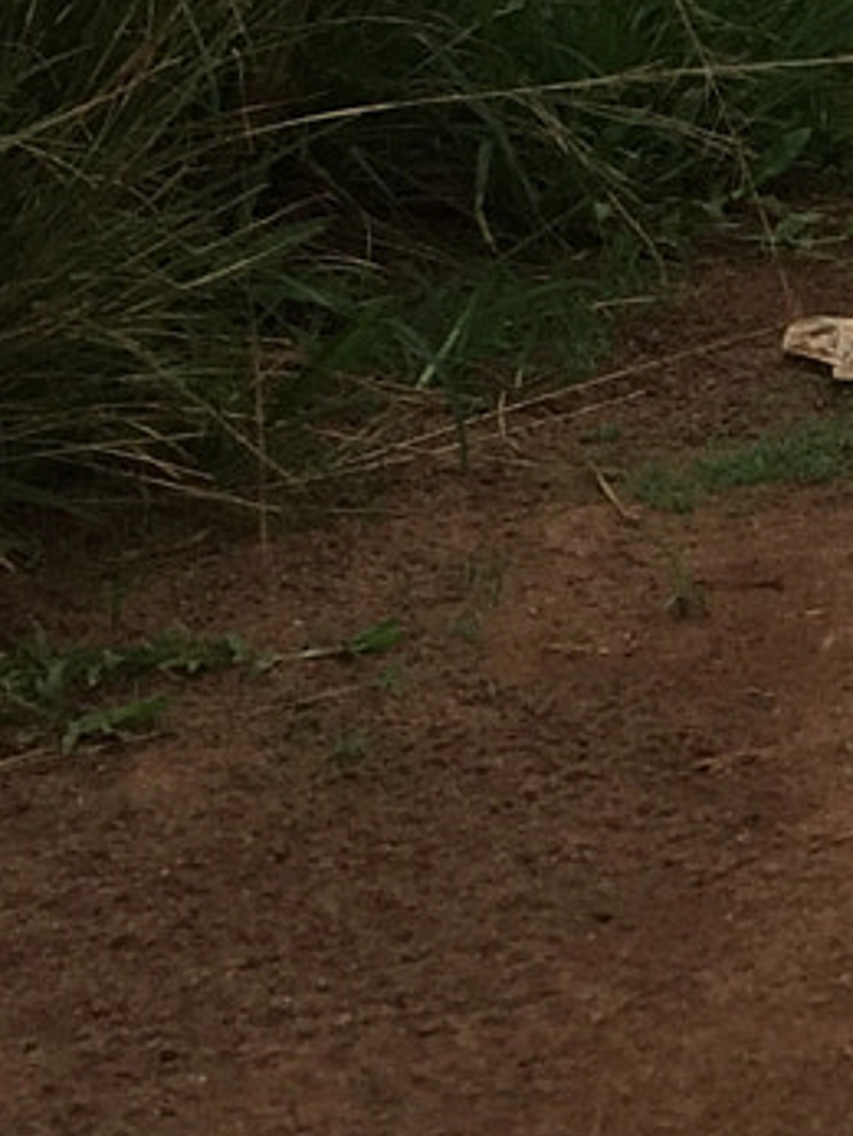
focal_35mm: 134
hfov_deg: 10.1
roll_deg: -1.7
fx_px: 4397
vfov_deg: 14.6
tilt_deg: -12.6
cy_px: 105
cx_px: 1778
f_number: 2.2
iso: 32
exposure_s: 1/1130
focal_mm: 4.15
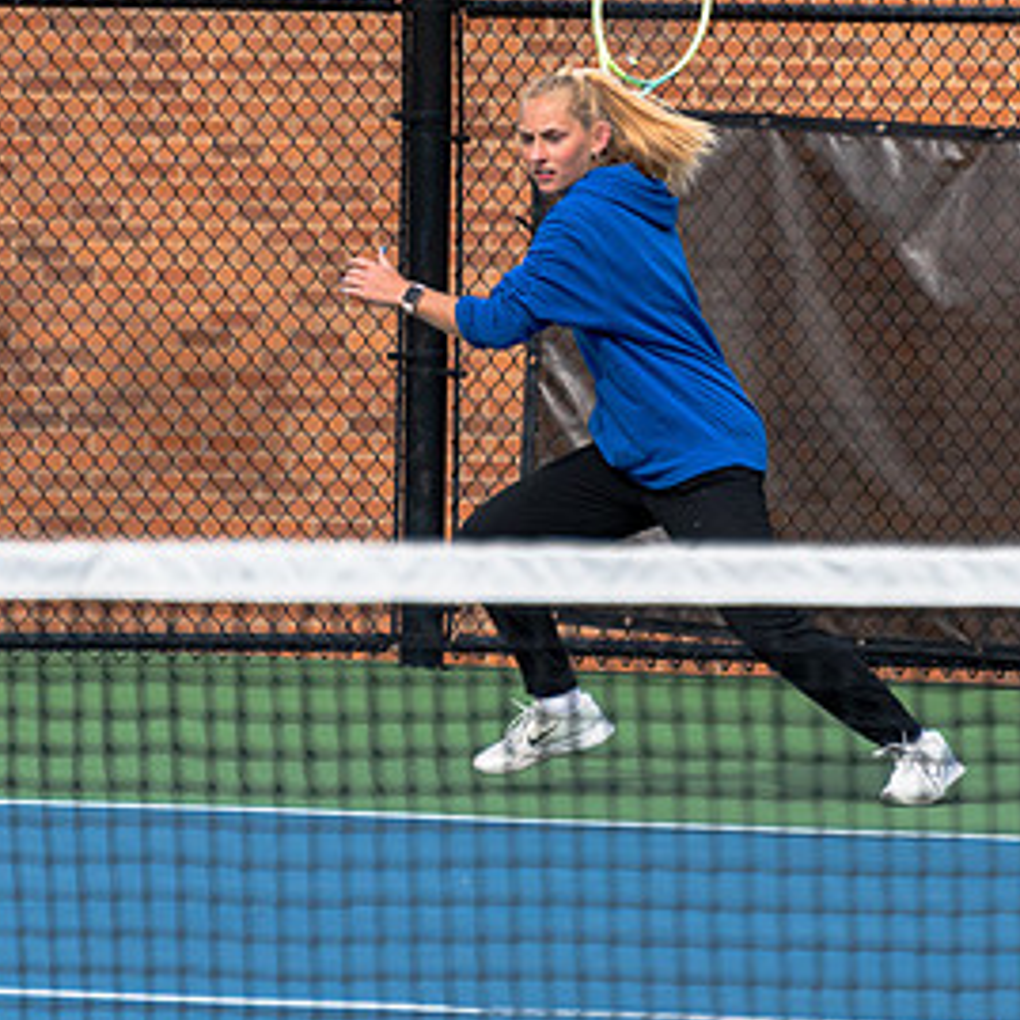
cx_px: 613
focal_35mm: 567
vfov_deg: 3.1
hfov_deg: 3.1
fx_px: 18902
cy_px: 294
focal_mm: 300
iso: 640
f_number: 5.6
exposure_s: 1/2500
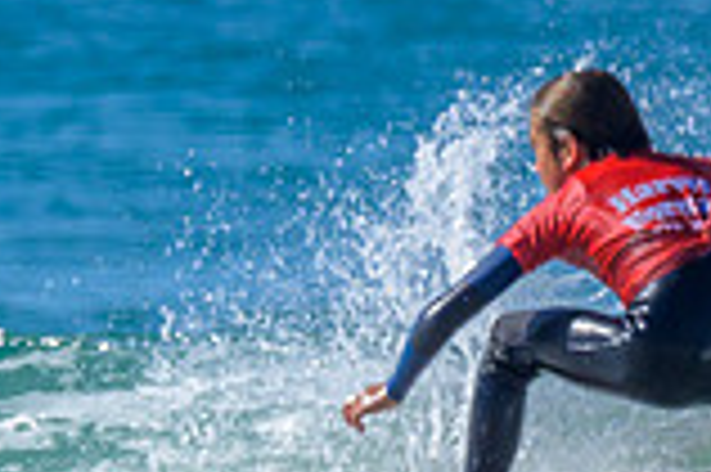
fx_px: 79627
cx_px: 69
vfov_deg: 0.3
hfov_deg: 0.5
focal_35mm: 4036
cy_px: 759
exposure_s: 1/2000
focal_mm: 800
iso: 320
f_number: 6.3
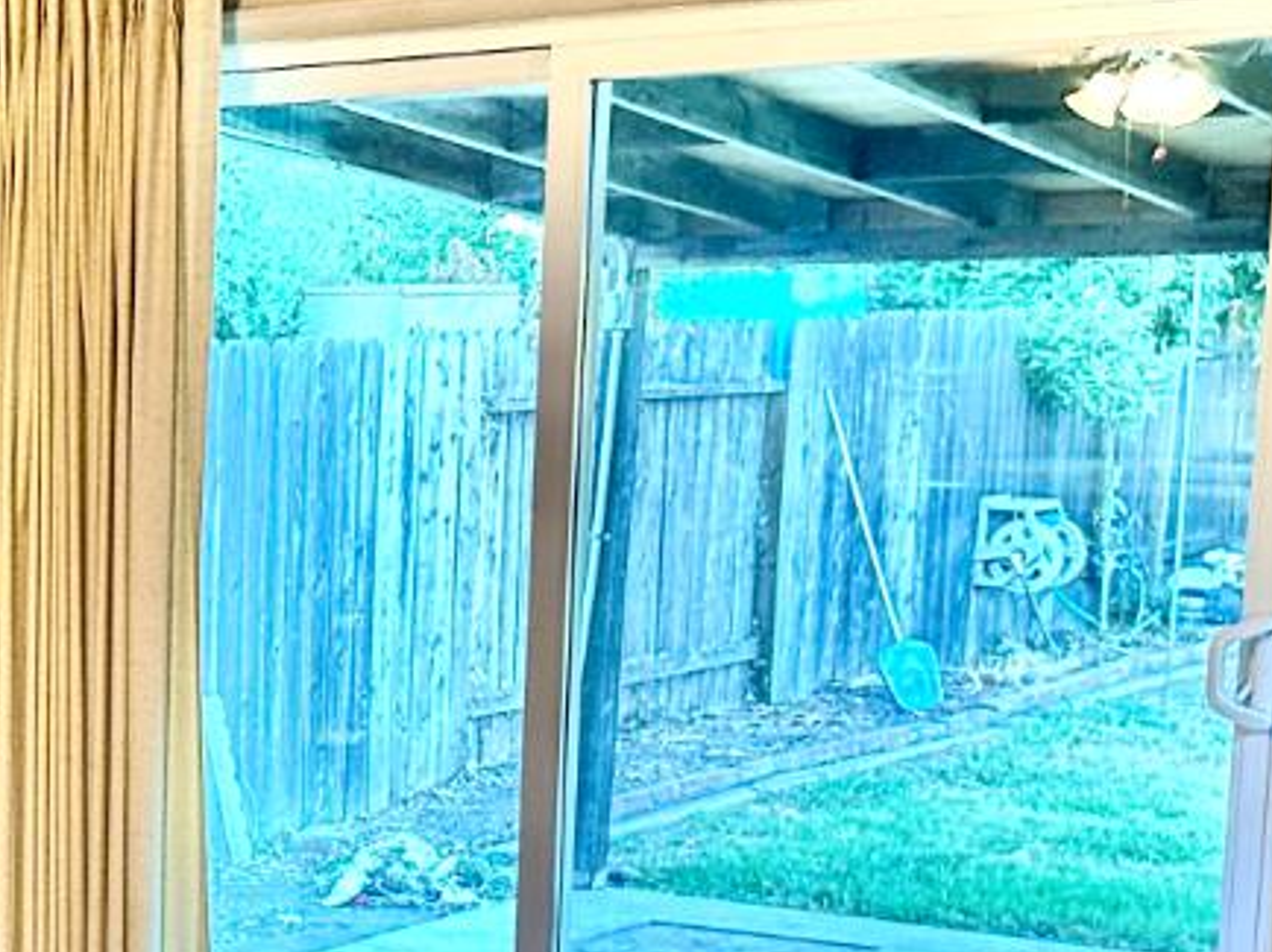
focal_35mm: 83
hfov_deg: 21.7
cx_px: -284
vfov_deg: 17.5
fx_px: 3048
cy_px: 889
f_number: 1.78
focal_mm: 6.86
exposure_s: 1/60
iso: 320
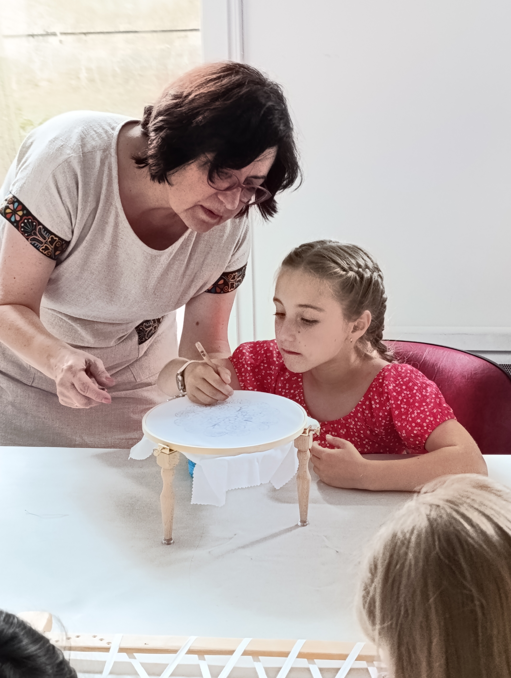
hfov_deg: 59.0
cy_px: 339
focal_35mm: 23
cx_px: 256
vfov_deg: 73.8
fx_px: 452
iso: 640
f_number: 1.6
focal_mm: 6.14
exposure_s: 1/50
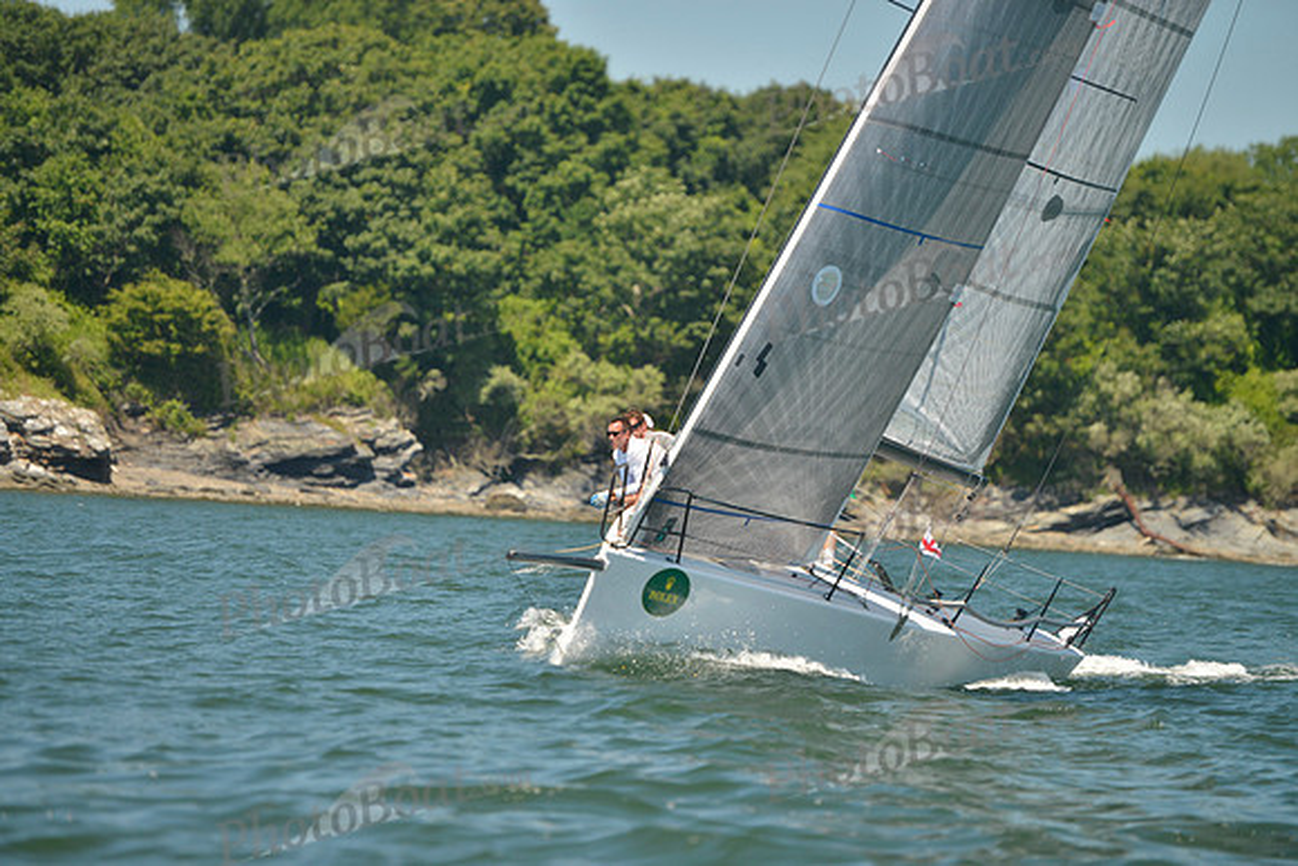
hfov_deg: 11.1
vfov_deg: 7.4
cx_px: 649
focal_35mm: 185
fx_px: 6672
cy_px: 433
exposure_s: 1/1250
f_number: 3.2
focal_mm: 185
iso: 280
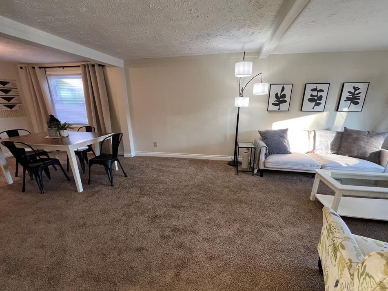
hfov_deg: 102.0
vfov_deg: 85.6
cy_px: 151
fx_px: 157
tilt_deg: -16.8
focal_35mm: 14
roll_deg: -0.3
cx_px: 201
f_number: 1.8
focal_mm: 1.57
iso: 160
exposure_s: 1/99
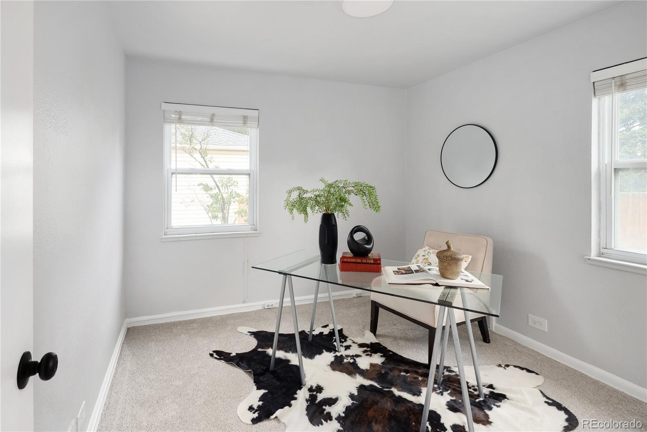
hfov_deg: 93.3
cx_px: 324
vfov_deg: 70.5
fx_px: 306
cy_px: 216
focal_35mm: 17
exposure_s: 1/1.67
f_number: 8
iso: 400
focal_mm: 17
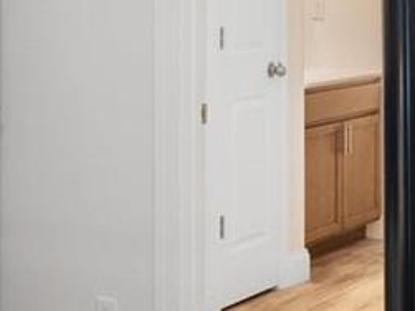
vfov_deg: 14.8
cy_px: -5
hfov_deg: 20.0
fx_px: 1174
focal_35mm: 98
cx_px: 250
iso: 400
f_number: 10
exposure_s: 1/1.25
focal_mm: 8
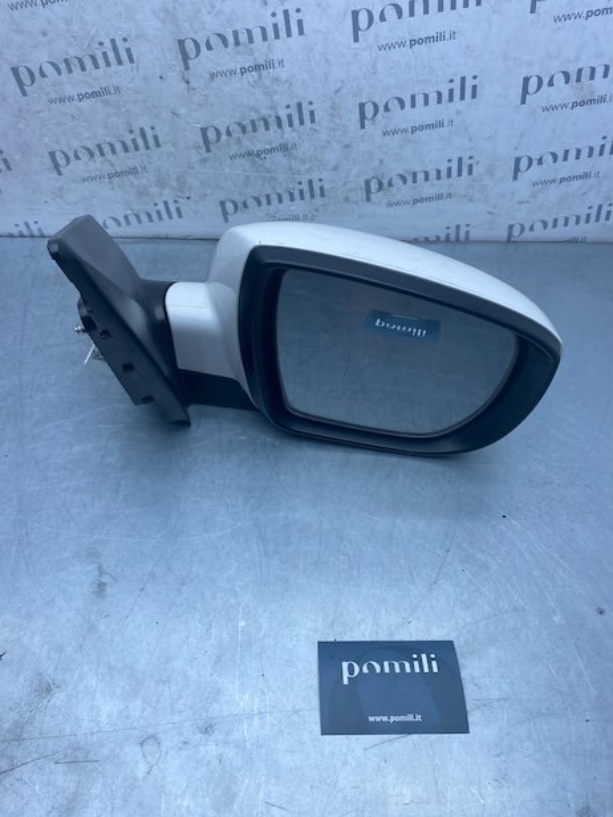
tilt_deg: -47.8
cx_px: 297
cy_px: 405
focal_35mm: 27
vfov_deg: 65.3
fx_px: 638
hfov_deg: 51.3
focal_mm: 4.25
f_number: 1.8
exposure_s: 1/1025
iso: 32
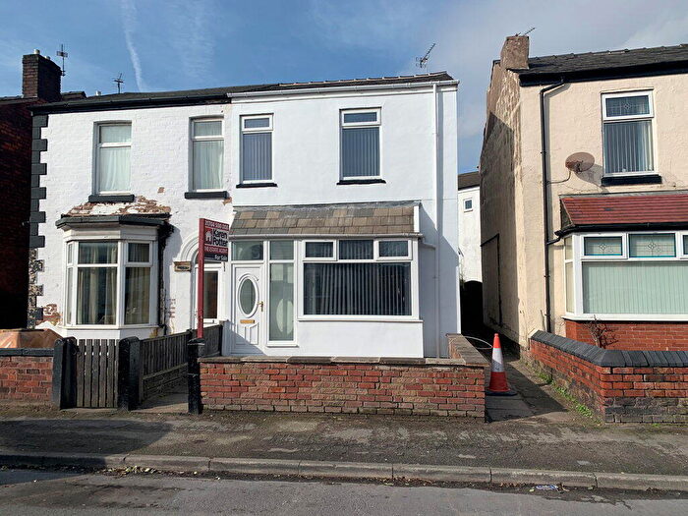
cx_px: 344
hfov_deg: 67.3
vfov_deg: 53.1
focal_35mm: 26
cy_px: 258
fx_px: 517
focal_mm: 4.25
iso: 25
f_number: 1.8
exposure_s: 1/3521
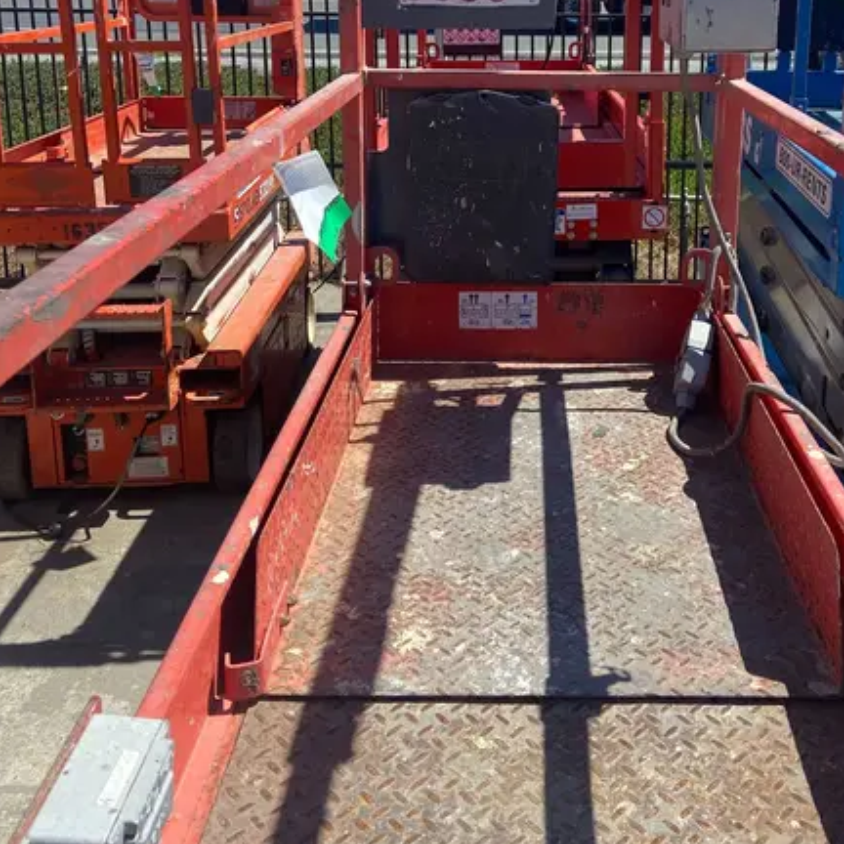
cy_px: 183
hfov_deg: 42.5
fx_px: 1076
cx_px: 528
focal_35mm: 39
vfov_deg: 41.2
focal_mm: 4.25
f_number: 1.8
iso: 32
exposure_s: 1/1754
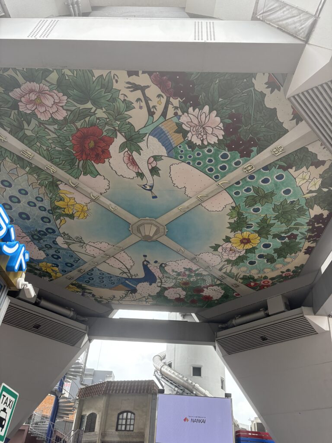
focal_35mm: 26
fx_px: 332
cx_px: 166
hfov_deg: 53.1
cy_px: 222
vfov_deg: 67.3
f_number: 1.6
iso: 100
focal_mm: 5.96
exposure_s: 1/987
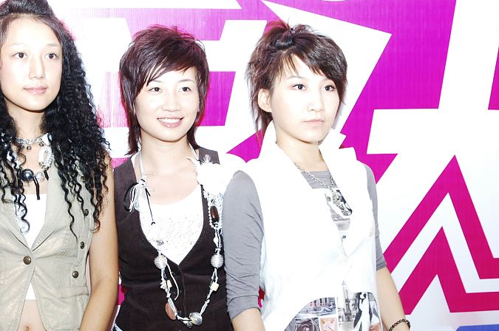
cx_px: 159
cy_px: 219
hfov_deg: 31.2
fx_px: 886
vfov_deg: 21.1
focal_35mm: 64
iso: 400
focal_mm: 24
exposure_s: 1/250
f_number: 4
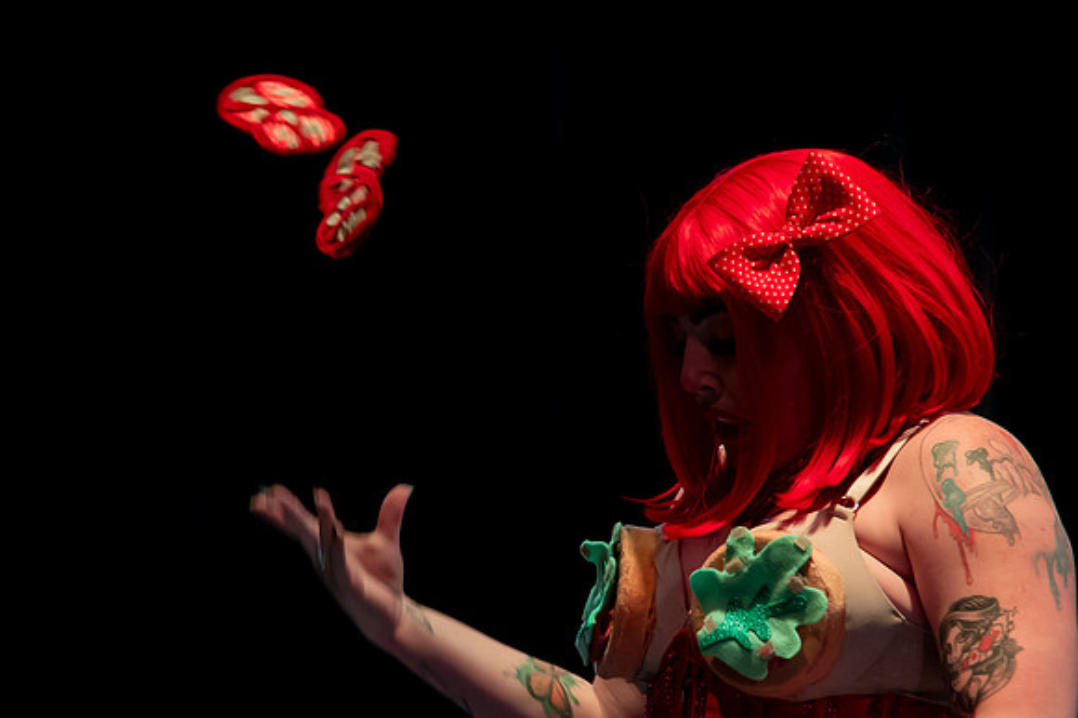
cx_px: 357
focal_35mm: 228
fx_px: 6828
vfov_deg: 6.0
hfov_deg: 9.0
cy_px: 415
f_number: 4
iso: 4000
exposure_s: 1/200
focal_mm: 120
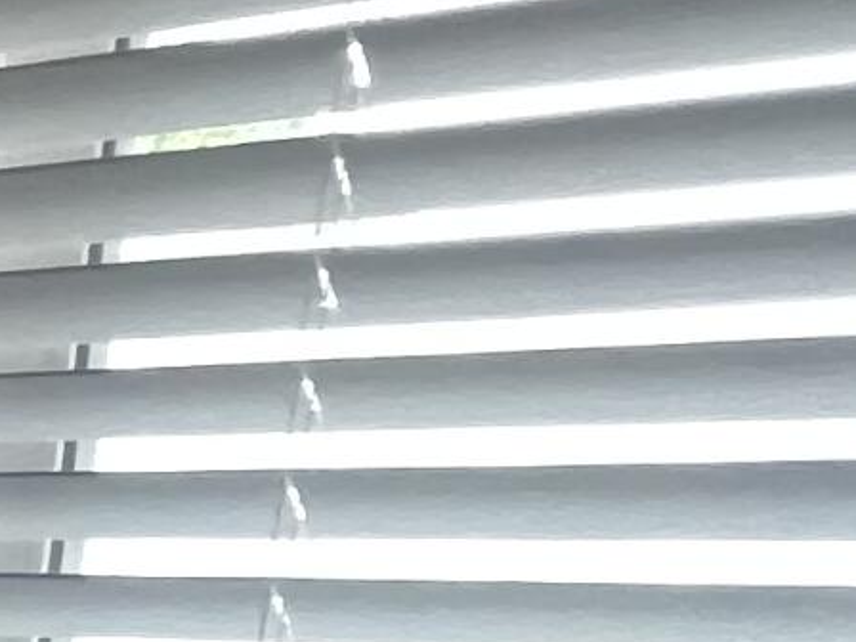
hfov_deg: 10.4
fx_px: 2151
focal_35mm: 87
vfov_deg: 15.9
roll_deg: +0.1
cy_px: 877
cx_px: -1941
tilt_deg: -8.5
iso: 250
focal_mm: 1.57
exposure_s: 1/99
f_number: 1.8
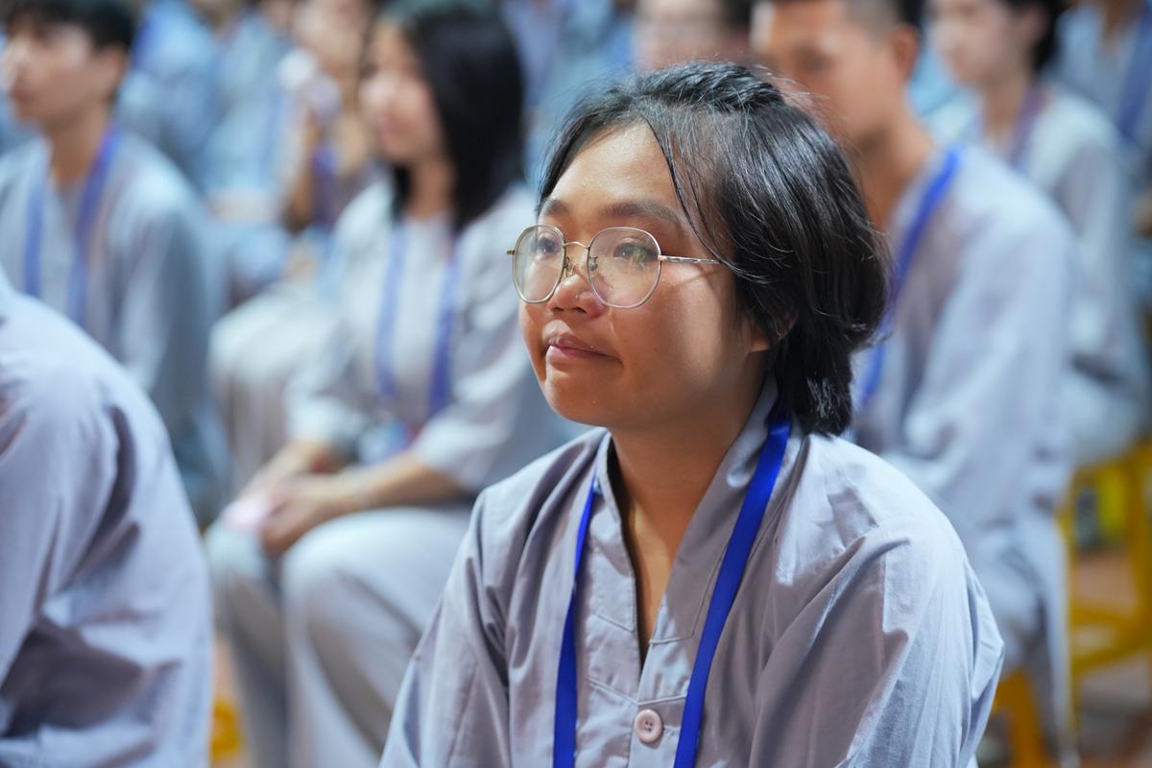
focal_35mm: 94
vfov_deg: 14.6
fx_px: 3008
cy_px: 384
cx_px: 576
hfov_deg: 21.7
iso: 2500
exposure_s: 1/100
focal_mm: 94
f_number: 3.2
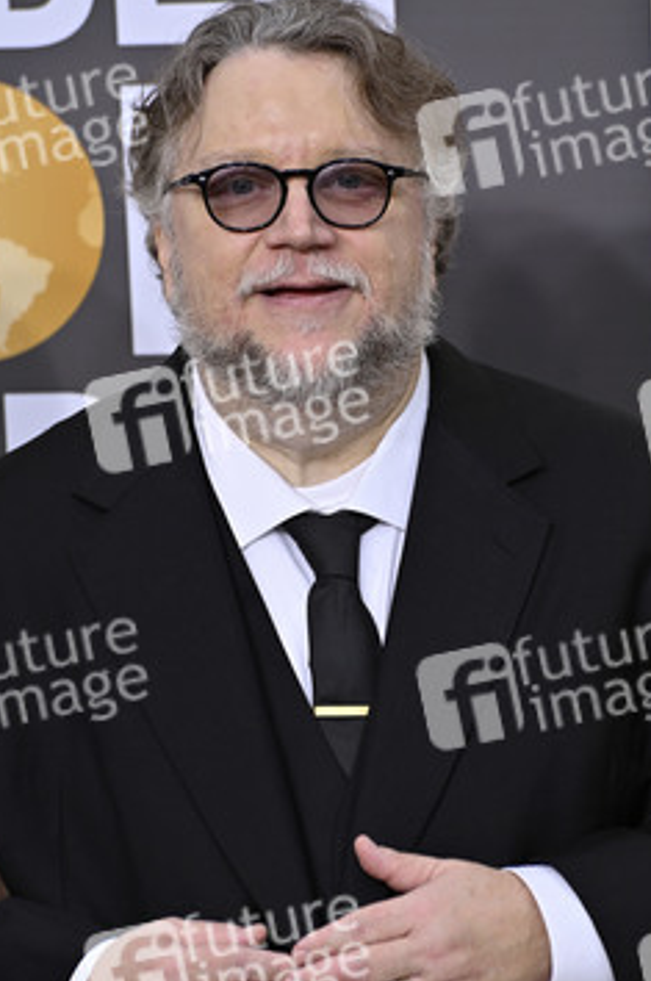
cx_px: 307
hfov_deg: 5.3
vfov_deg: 7.9
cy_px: 546
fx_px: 7073
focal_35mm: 260
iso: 800
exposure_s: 1/640
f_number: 8
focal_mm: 230
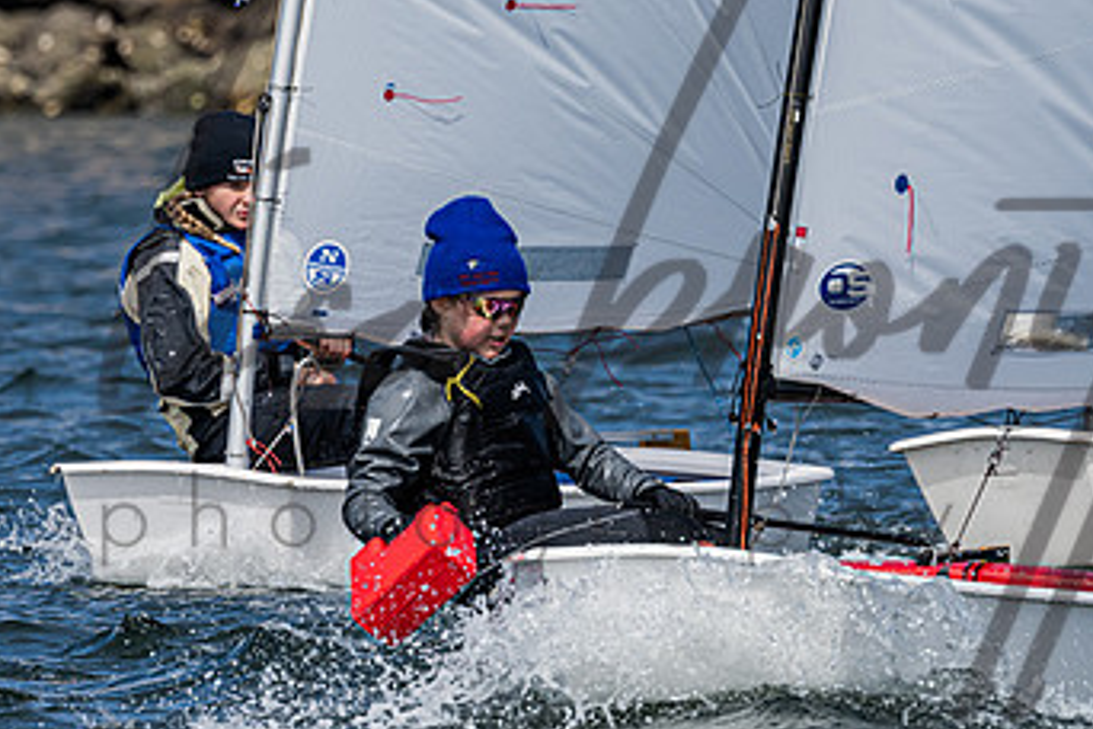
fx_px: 21039
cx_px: 688
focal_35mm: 693
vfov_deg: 2.0
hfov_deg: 3.0
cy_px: 363
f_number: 9
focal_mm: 360
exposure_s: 1/1250
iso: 320
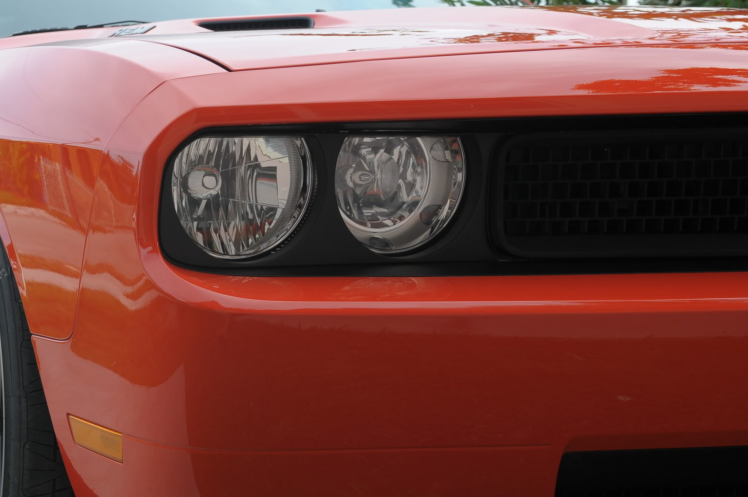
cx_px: 155
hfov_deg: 27.2
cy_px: 261
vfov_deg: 18.6
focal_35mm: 73
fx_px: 1515
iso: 200
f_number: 6.3
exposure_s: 1/160
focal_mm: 30
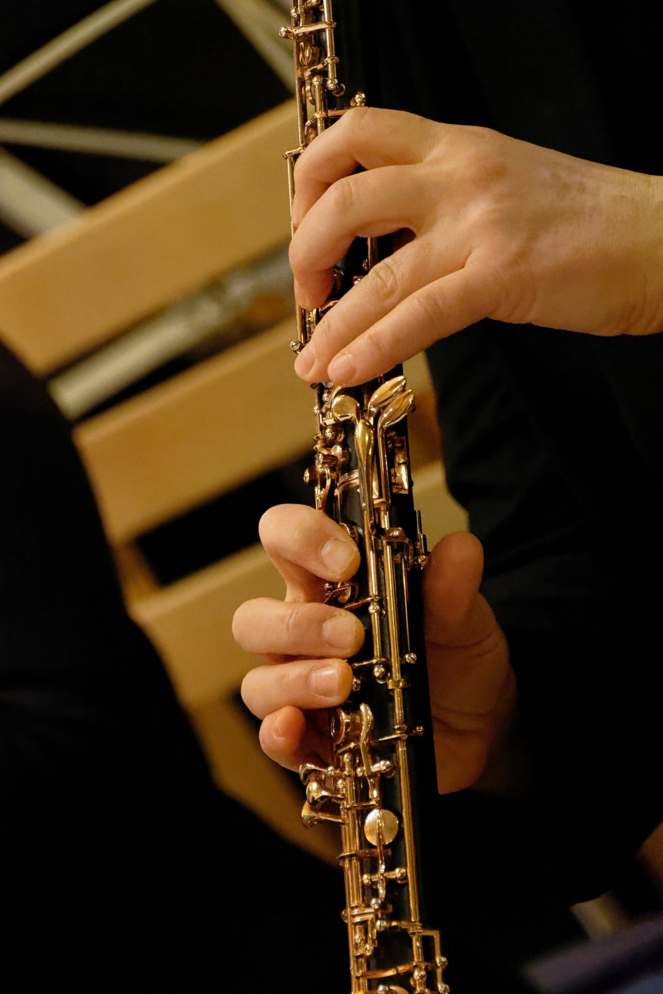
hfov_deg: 4.4
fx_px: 8701
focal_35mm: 315
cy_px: 497
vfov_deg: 6.5
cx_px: 332
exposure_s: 1/125
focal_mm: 210
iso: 25600
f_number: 6
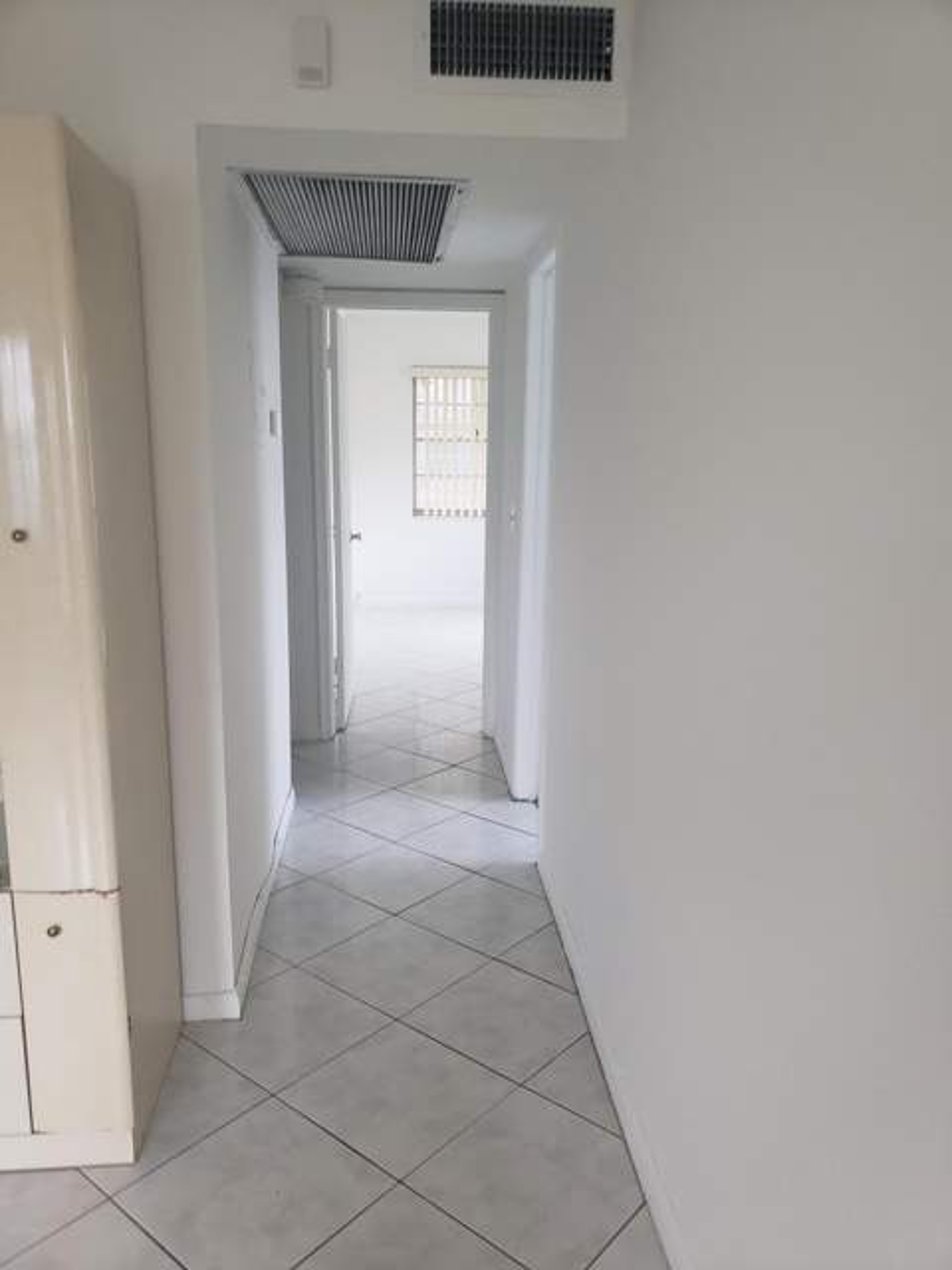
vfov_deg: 67.3
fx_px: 953
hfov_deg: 53.1
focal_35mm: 26
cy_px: 635
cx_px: 476
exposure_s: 1/60
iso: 250
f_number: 2.4
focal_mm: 4.3
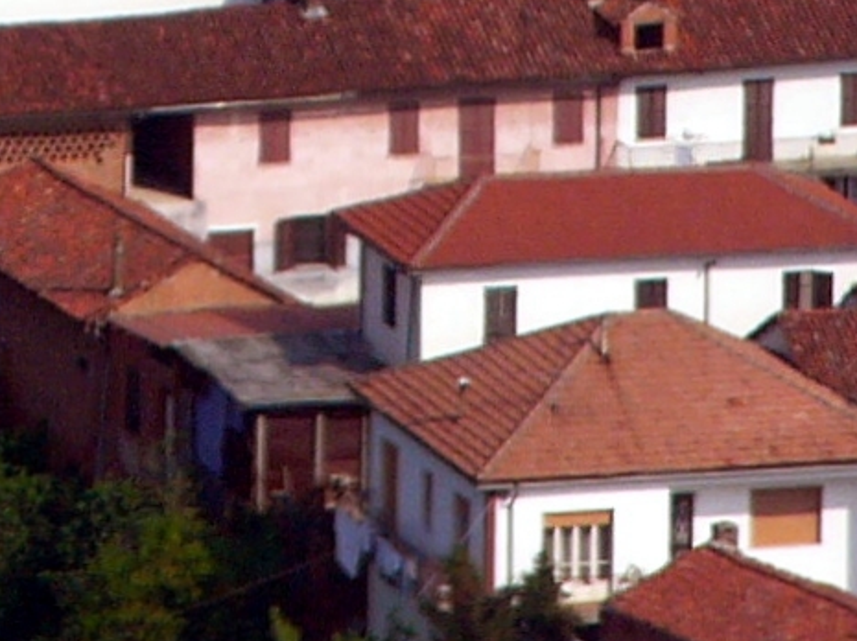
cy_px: -921
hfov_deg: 2.0
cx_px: -459
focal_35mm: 972
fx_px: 24046
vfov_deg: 1.5
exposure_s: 1/500
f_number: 4.6
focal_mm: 32.6
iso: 50
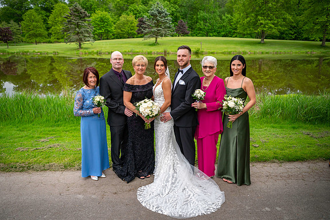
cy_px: 111
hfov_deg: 63.7
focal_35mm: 29
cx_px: 160
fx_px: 266
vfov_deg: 44.9
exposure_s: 1/3200
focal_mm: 28
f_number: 3.2
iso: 640
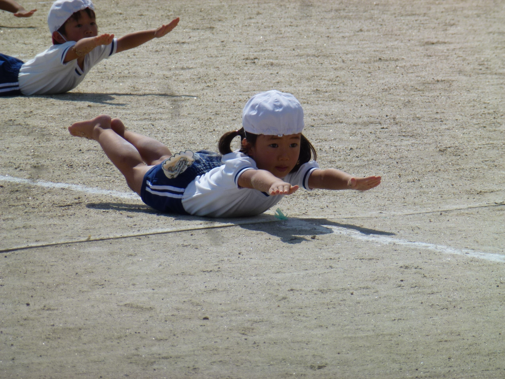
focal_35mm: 384
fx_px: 5602
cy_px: 190
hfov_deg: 5.2
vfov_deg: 3.9
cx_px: 252
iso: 100
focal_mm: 68.8
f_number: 5.9
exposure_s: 1/1300
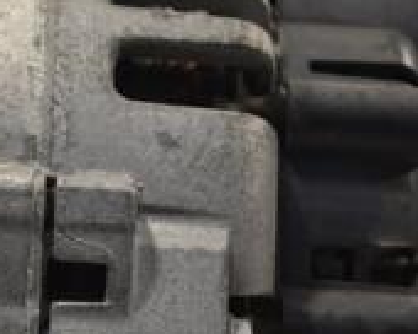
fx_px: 1967
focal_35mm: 159
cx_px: 57
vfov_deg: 9.7
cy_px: 309
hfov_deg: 12.1
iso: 400
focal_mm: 32
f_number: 5
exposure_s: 1/100
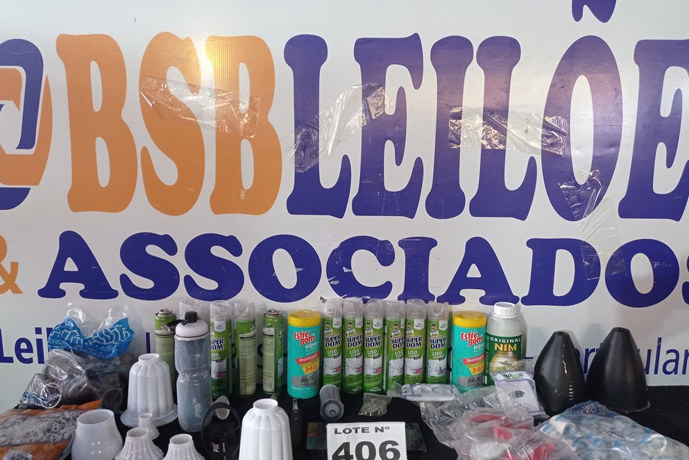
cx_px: 334
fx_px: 574
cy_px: 257
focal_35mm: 30
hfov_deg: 61.9
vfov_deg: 43.5
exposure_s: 1/60
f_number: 1.79
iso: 262
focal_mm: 4.7
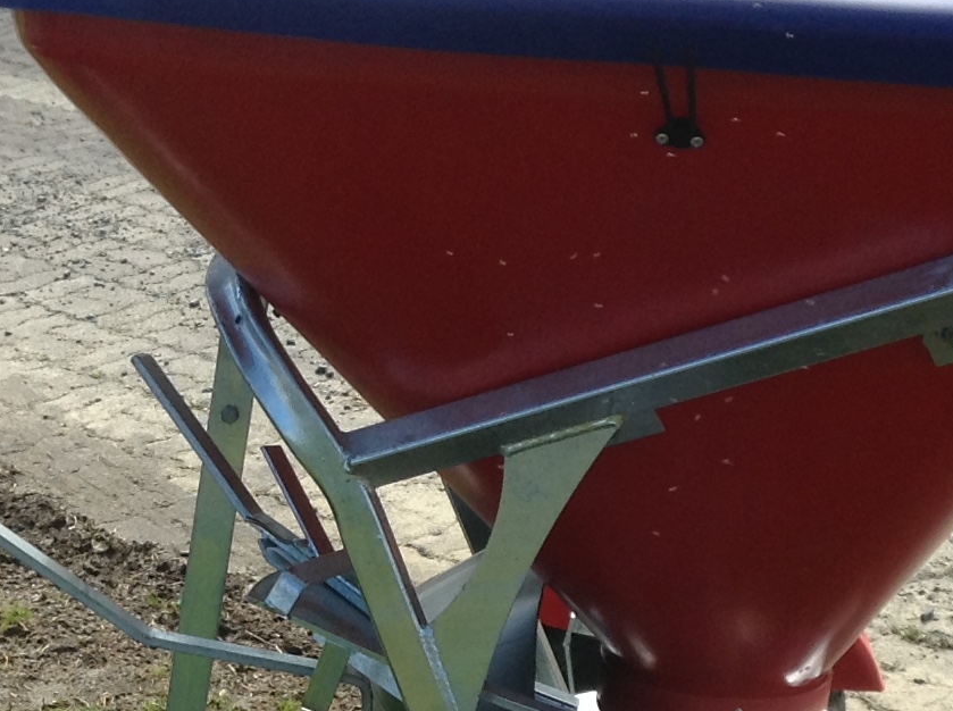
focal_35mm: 102
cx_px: 470
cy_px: 802
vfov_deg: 14.1
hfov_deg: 19.3
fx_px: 2803
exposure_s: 1/439
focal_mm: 3.3
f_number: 2.4
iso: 25
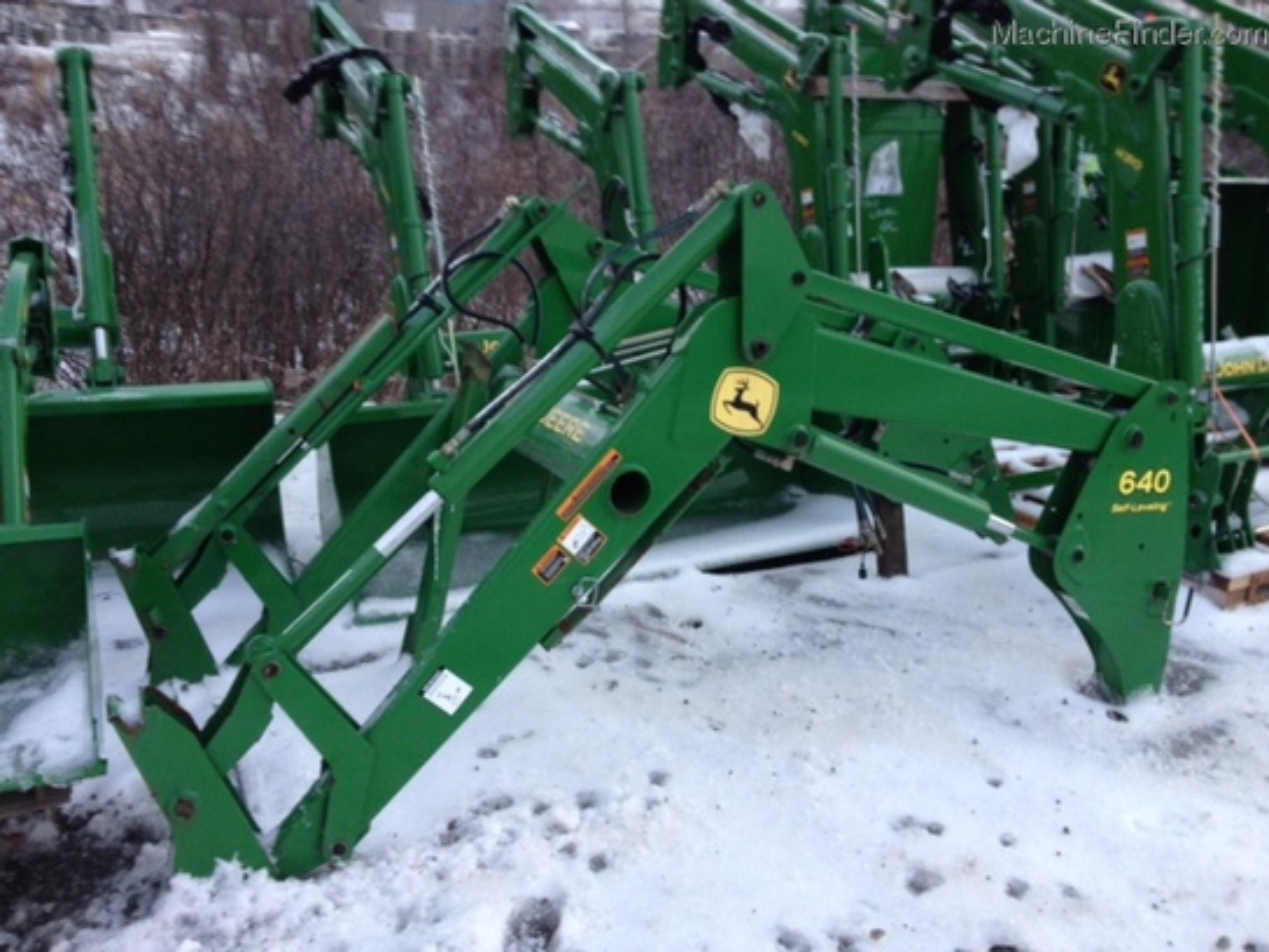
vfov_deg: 40.7
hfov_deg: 52.6
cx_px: 634
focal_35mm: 35
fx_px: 1283
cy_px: 476
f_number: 2.4
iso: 80
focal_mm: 4.28
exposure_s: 1/20
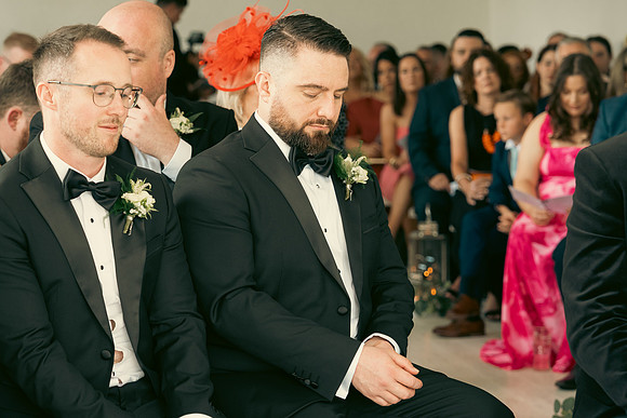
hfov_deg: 19.5
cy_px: 209
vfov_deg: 13.0
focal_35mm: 105
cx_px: 314
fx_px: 1829
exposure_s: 1/160
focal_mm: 70
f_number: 3.5
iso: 800
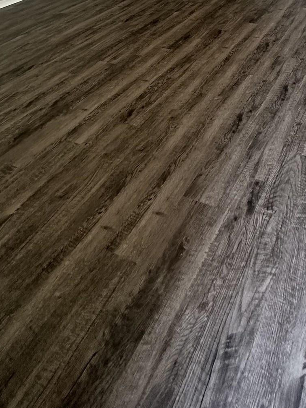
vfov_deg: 43.3
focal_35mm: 32
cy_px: -46
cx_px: 250
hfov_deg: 42.0
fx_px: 377
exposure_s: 1/60
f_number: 2.2
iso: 250
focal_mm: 2.22
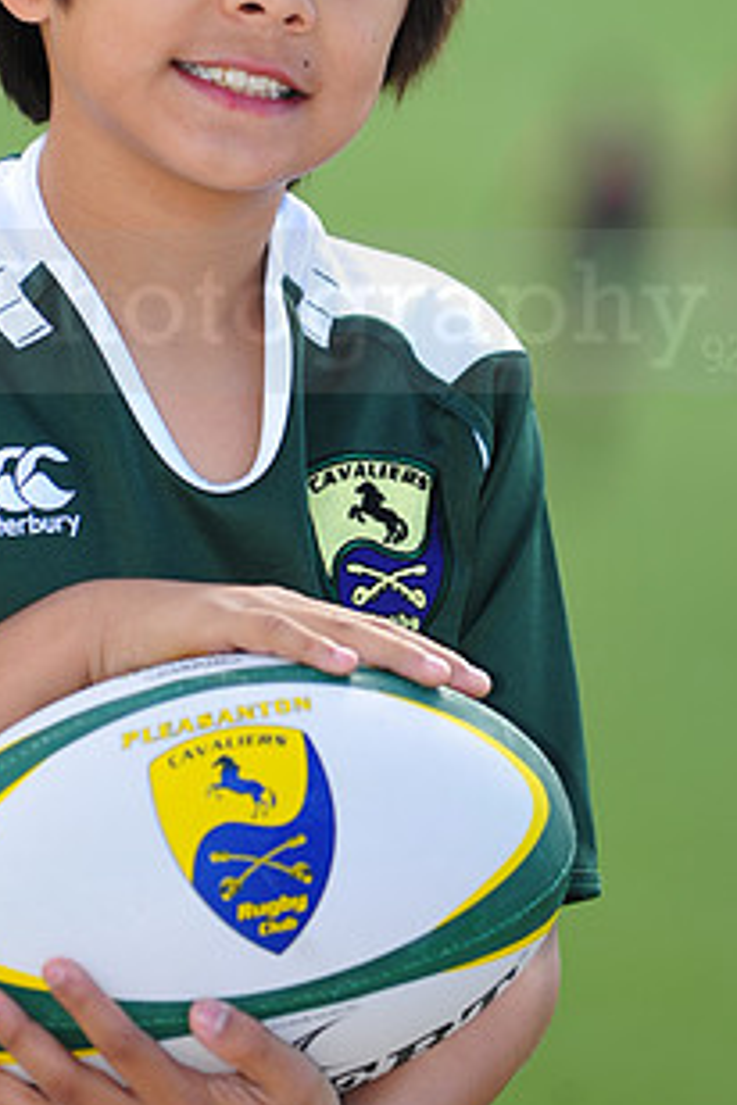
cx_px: 240
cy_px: 279
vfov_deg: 5.5
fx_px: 11515
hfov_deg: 3.7
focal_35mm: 375
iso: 200
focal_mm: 200
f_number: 4.5
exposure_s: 1/640
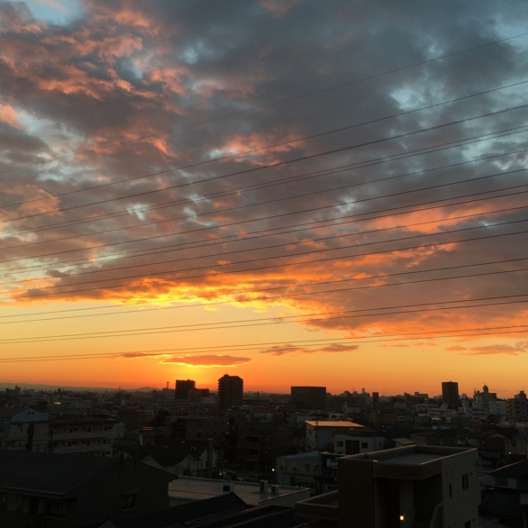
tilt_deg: +12.1
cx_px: 287
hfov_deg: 47.2
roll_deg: -1.0
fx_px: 604
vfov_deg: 47.2
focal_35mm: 35
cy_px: 269
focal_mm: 4.15
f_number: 2.2
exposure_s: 1/277
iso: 25
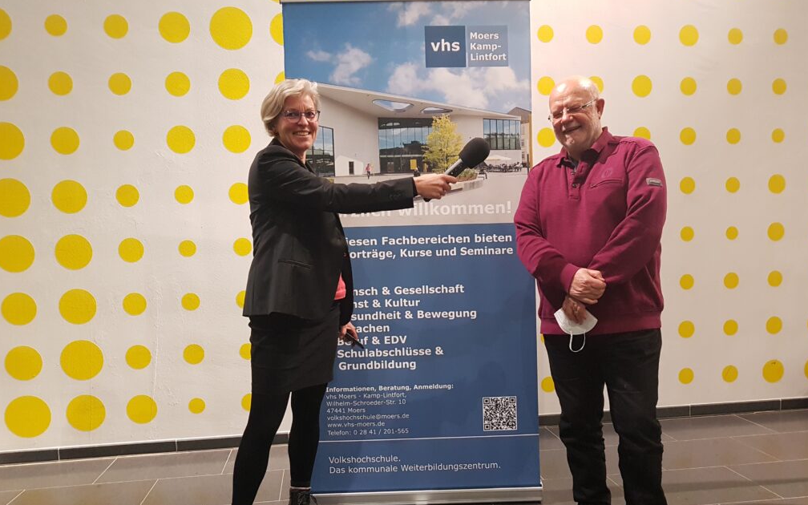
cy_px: 299
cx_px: 406
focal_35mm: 28
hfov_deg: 66.5
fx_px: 617
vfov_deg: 44.3
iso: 250
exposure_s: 1/20
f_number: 1.7
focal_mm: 4.2
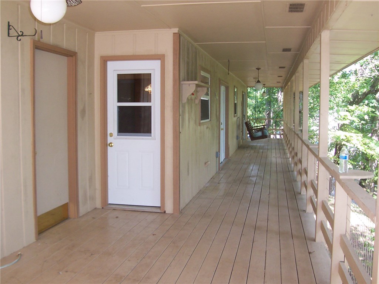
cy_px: 142
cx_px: 190
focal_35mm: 37
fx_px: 405
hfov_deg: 50.1
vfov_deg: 38.7
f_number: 2.8
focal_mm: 5.6
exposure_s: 1/90
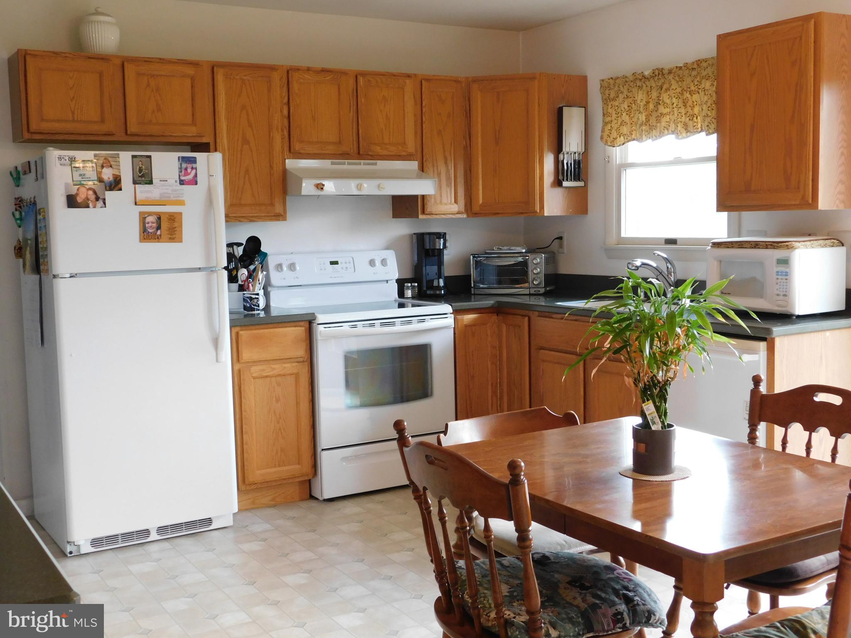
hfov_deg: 46.8
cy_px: 319
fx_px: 983
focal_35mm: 40
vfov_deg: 36.0
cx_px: 426
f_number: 3.6
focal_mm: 7.1
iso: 280
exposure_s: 1/30
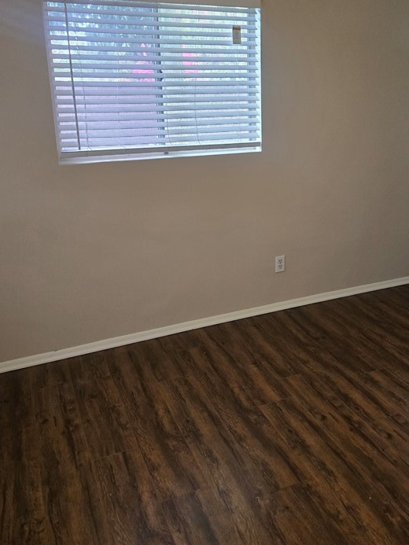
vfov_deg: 53.3
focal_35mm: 34
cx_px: 263
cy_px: 203
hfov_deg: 41.4
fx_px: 535
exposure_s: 1/120
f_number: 1.8
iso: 640
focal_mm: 5.4
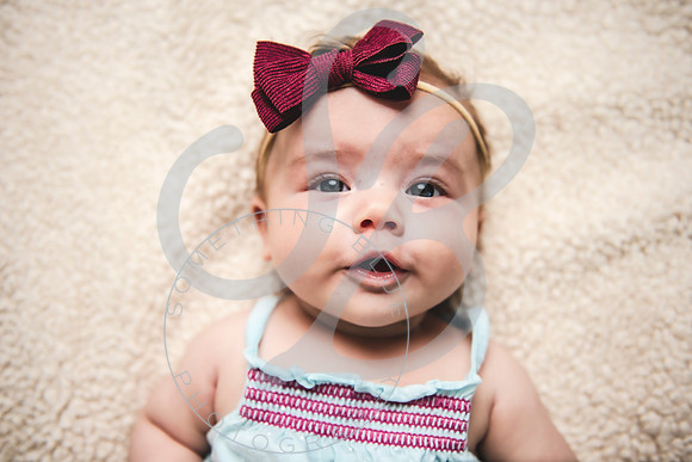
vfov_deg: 33.8
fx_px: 760
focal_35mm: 40
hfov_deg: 48.9
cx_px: 356
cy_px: 231
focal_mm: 38
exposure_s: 1/250
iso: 100
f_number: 2.8
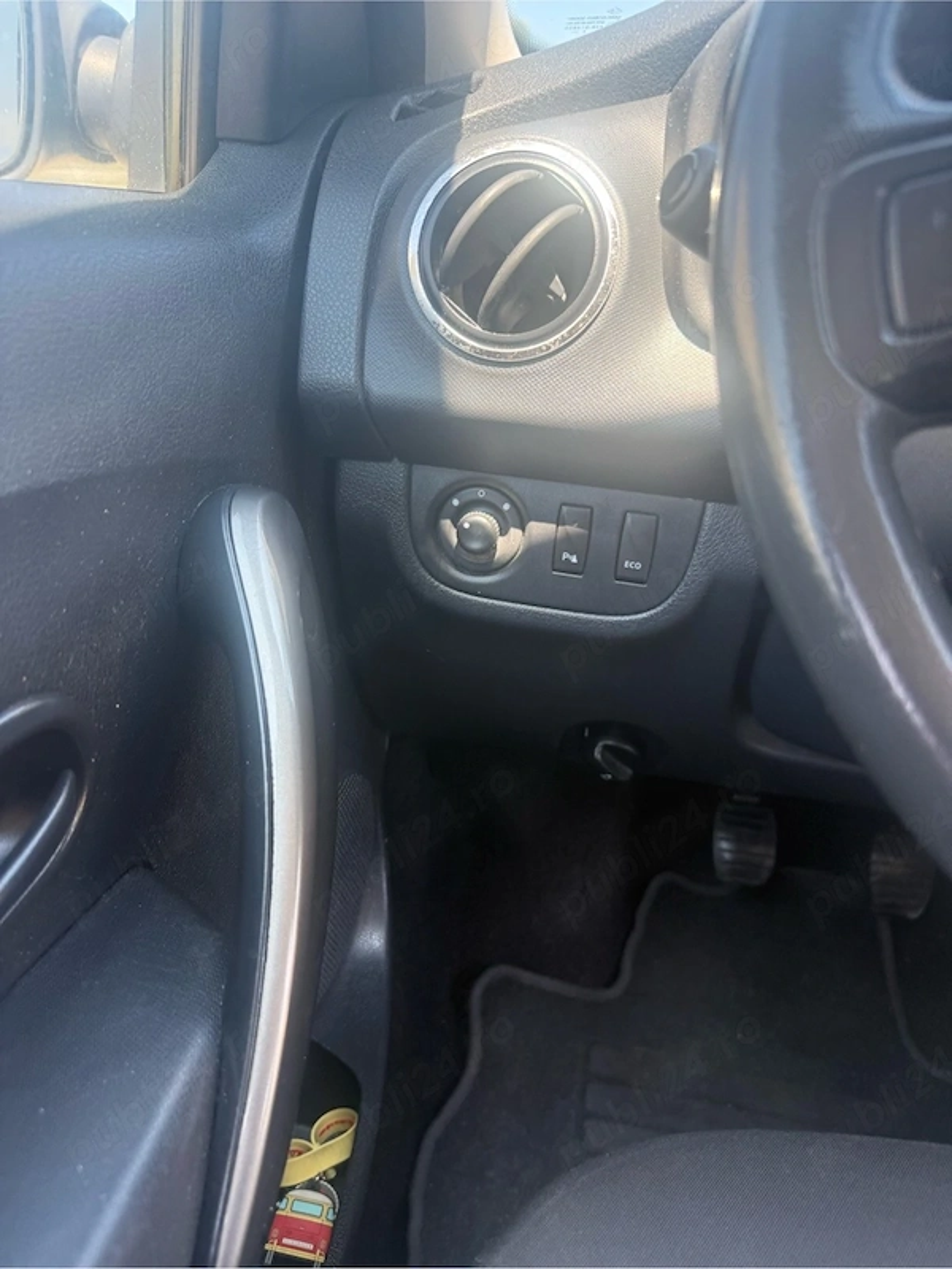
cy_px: 634
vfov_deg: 71.6
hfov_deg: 56.8
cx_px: 476
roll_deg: -0.1
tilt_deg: -27.0
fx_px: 880
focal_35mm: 24
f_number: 1.78
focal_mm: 6.76
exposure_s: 1/123
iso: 100
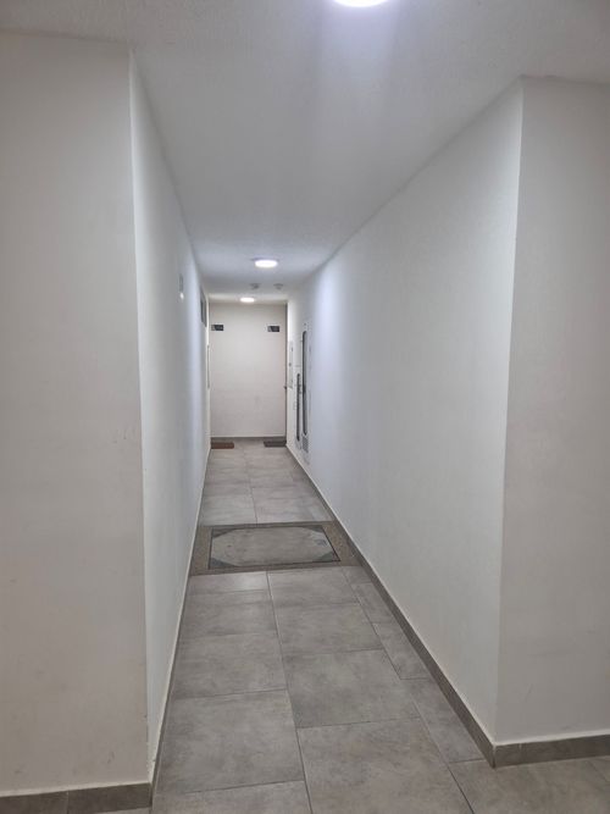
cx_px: 305
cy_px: 407
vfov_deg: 73.9
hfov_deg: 58.9
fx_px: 541
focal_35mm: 23
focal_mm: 5.4
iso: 200
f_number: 1.8
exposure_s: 1/120
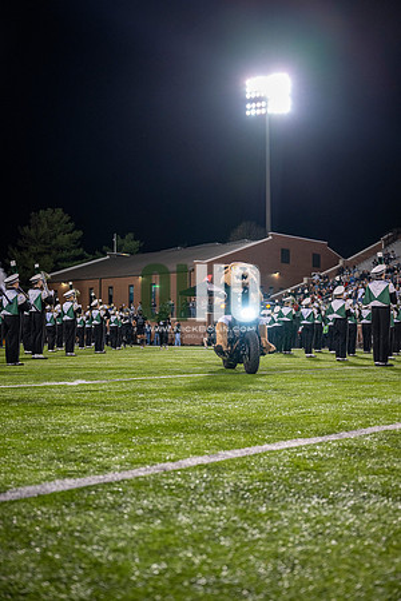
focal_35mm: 42
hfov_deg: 31.9
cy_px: 300
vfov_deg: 46.4
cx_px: 200
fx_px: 702
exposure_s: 1/500
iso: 1250
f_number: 3.2
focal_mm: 42
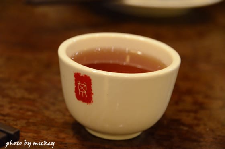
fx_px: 860
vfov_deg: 9.9
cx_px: 112
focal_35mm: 138
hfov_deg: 14.9
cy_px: 74
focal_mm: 92
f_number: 5.6
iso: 2500
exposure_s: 1/6
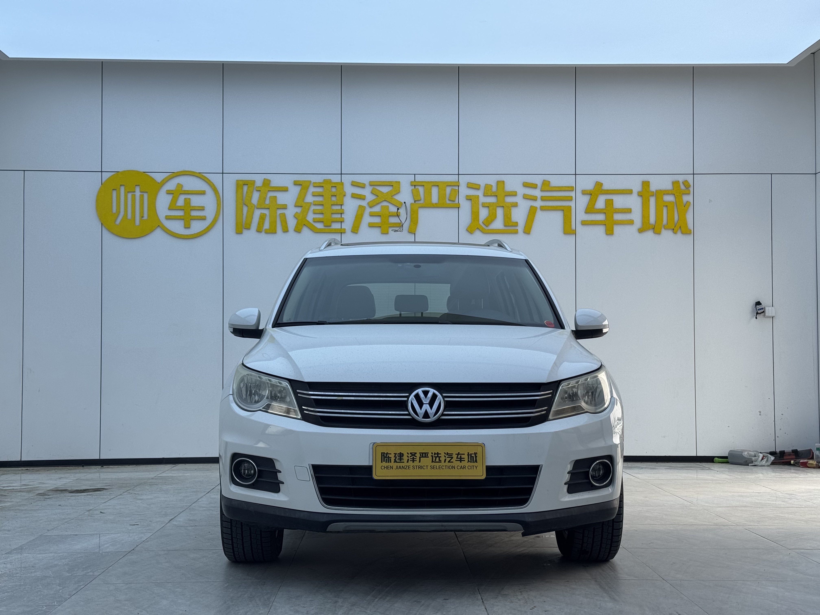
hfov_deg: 39.7
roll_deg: +1.4
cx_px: 410
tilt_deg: +3.6
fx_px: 1137
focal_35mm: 48
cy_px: 308
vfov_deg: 30.3
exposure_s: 1/980
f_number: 1.78
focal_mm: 6.76
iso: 64
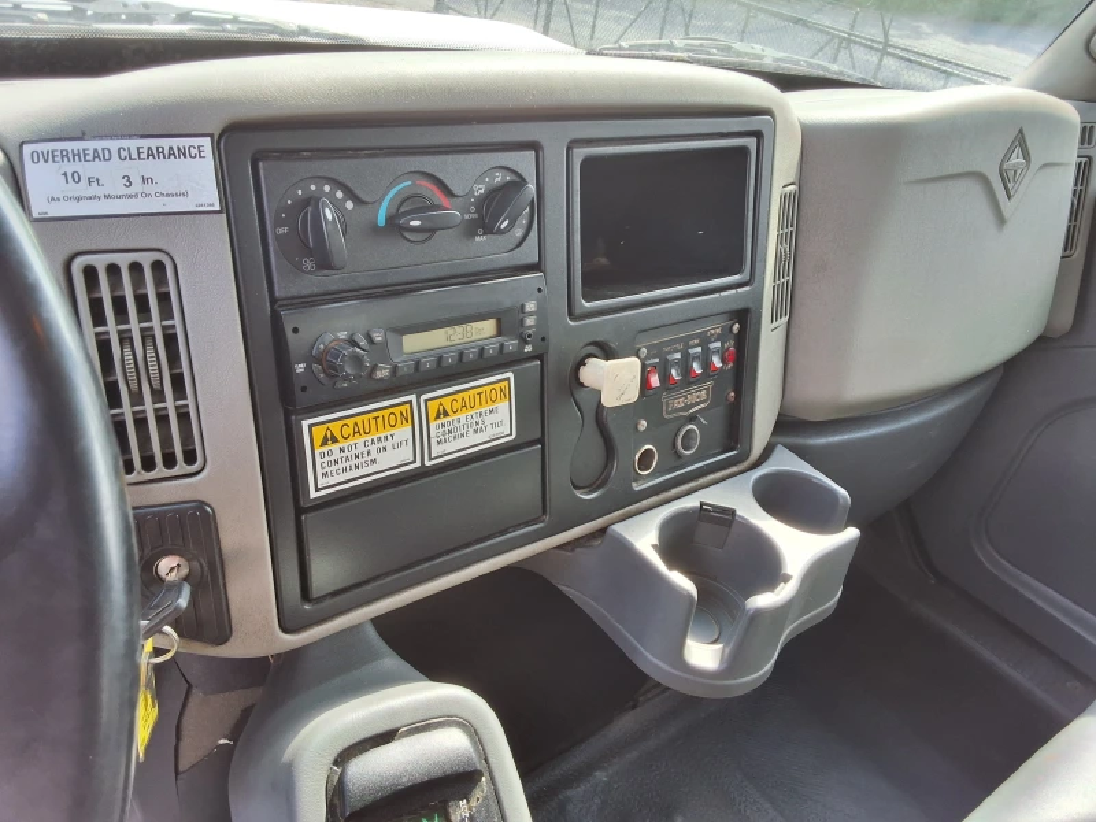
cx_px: 548
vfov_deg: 49.7
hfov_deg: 63.4
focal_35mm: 28
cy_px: 411
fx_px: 887
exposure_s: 1/120
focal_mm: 2.91
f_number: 1.9
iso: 40
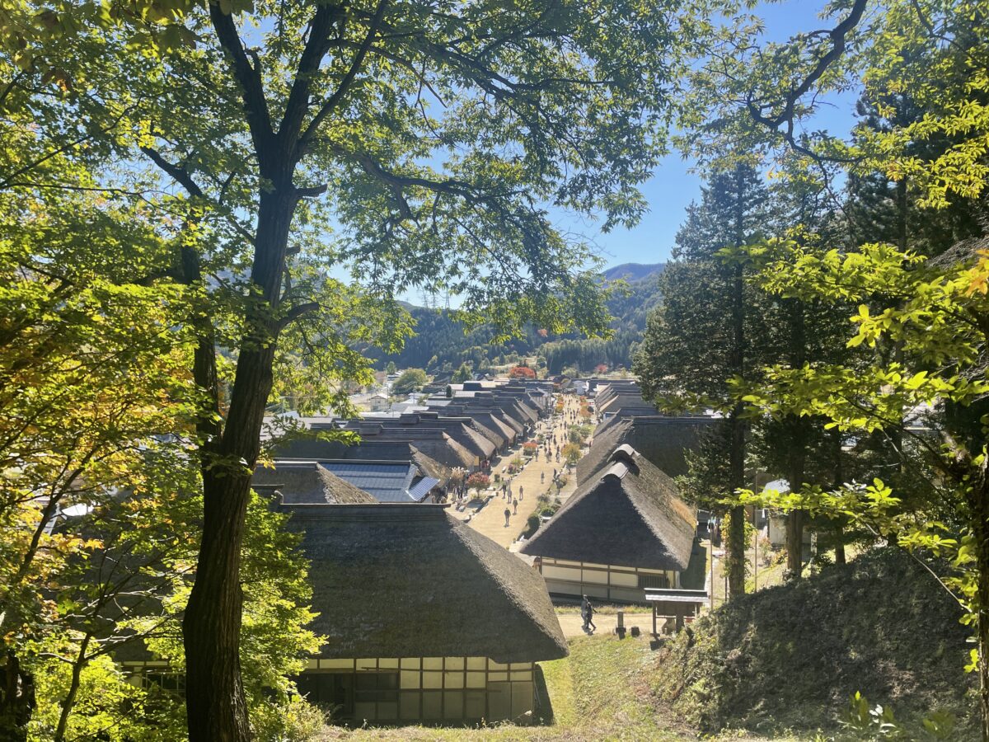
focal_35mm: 26
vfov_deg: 53.1
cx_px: 494
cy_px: 371
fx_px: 743
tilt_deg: -2.6
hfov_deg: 67.3
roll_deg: -0.2
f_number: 1.6
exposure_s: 1/1289
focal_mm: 4.2
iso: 32
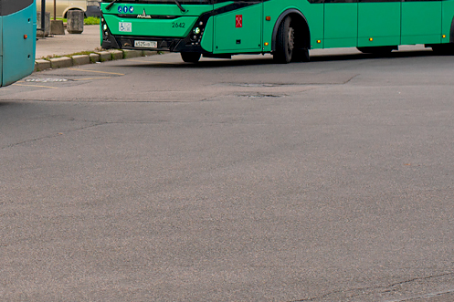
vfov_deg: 9.0
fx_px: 1904
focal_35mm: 151
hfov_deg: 13.2
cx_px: -97
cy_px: -32
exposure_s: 1/160
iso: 200
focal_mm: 50
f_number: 5.6
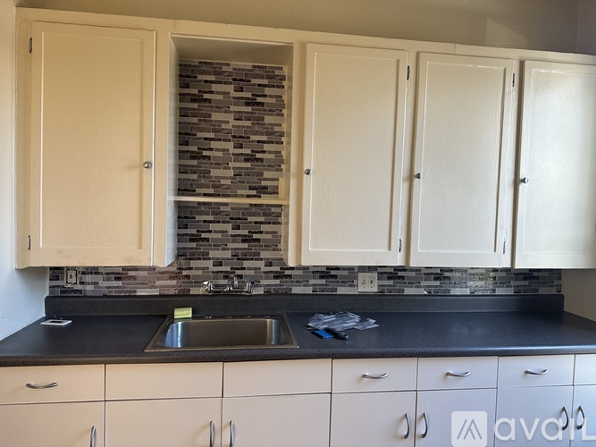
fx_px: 413
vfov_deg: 56.8
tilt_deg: -2.5
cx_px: 298
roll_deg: -1.9
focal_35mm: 24
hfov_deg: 71.6
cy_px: 224
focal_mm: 6.86
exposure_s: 1/121
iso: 200
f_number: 1.78
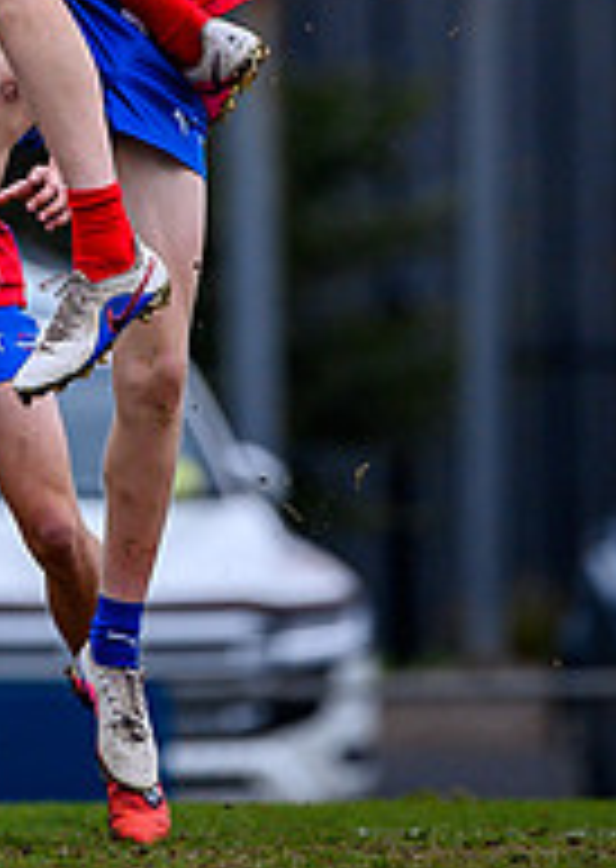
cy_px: -391
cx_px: 47
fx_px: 52804
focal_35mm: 2147
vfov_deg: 0.9
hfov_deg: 0.7
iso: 500
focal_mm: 500
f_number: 4
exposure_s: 1/1600
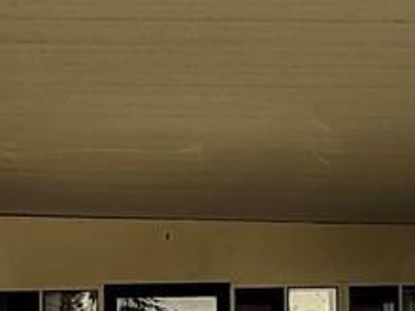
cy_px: 345
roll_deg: +0.6
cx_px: 213
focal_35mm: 102
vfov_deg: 14.2
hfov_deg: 19.3
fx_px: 1223
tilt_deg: +2.1
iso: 50
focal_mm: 2.22
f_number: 2.2
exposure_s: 1/531
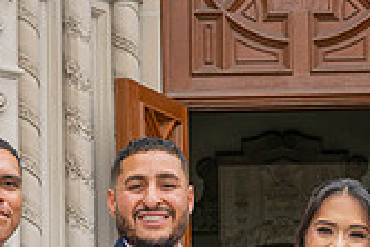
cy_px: 417
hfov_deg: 14.6
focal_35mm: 140
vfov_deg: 9.4
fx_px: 1440
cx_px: 232
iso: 200
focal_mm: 40
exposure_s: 1/200
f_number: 8
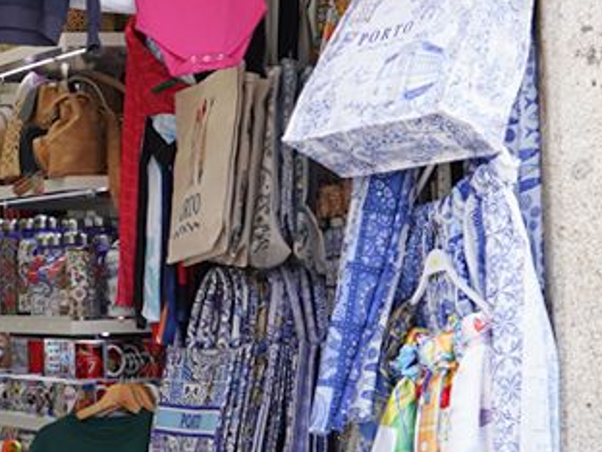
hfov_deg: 12.9
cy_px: 307
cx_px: -179
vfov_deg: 10.0
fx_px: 2574
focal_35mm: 148
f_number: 5.6
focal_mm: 24
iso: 100
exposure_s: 1/100
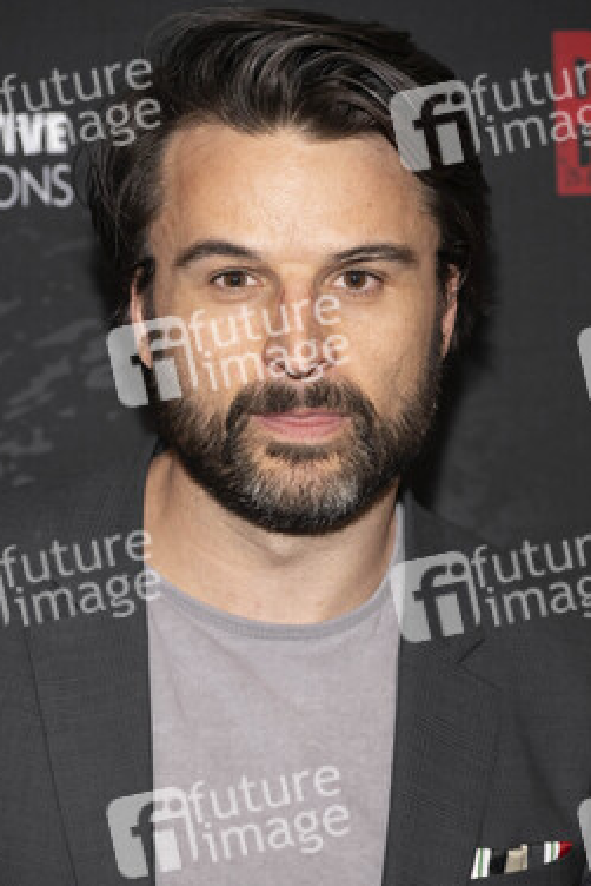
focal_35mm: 117
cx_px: 297
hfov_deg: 11.7
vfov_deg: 17.5
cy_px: 469
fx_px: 2878
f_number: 5.6
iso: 800
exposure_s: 1/200
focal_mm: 110
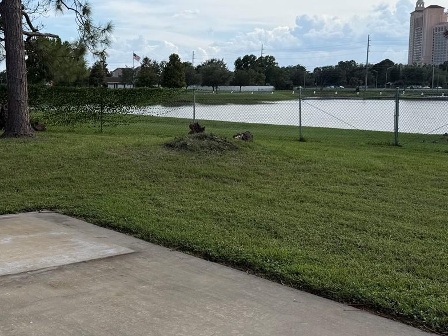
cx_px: 157
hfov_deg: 38.6
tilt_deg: -5.5
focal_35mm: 49
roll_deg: +0.2
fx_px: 634
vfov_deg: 29.7
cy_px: 160
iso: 80
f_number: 1.78
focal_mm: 6.76
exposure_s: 1/4405
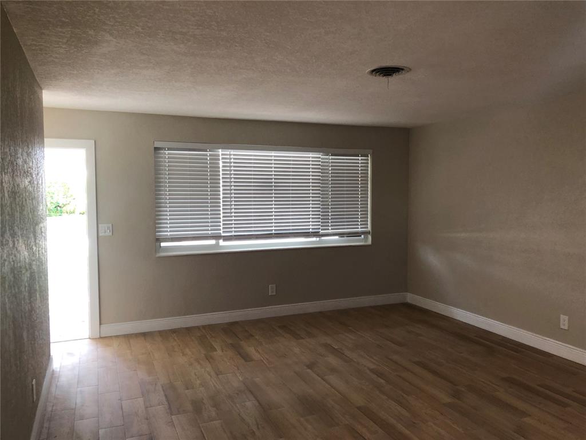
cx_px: 293
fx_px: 474
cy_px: 220
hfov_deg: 63.4
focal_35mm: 28
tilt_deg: -2.0
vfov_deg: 49.7
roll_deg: +1.2
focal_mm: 4
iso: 32
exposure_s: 1/24
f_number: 1.8
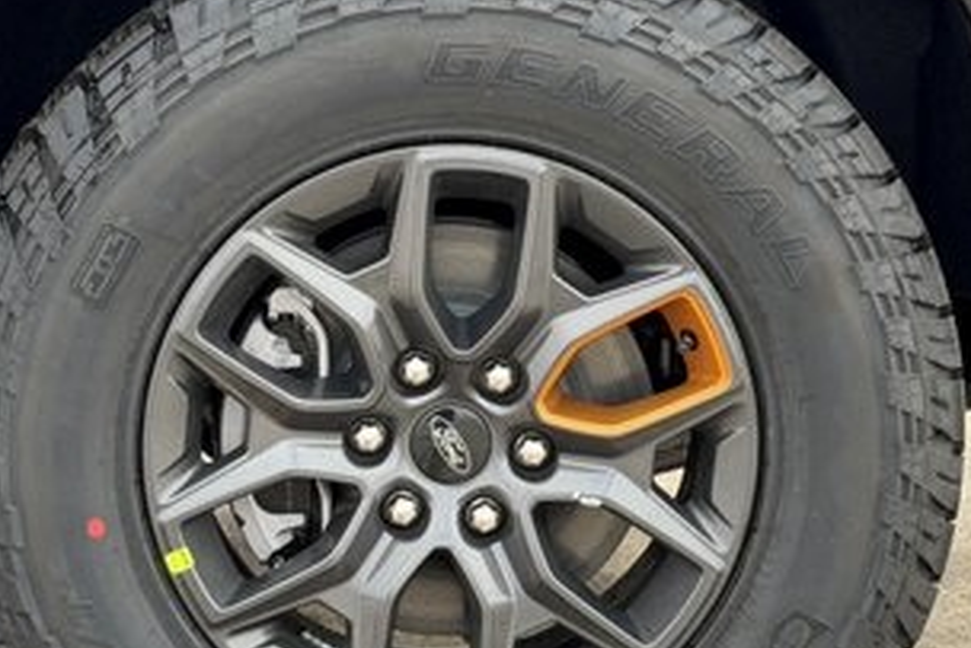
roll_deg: +1.8
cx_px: 476
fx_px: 2833
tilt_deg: -7.9
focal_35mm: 105
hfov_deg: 19.4
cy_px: 313
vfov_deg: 13.1
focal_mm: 6.76
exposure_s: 1/615
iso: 64
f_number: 1.78
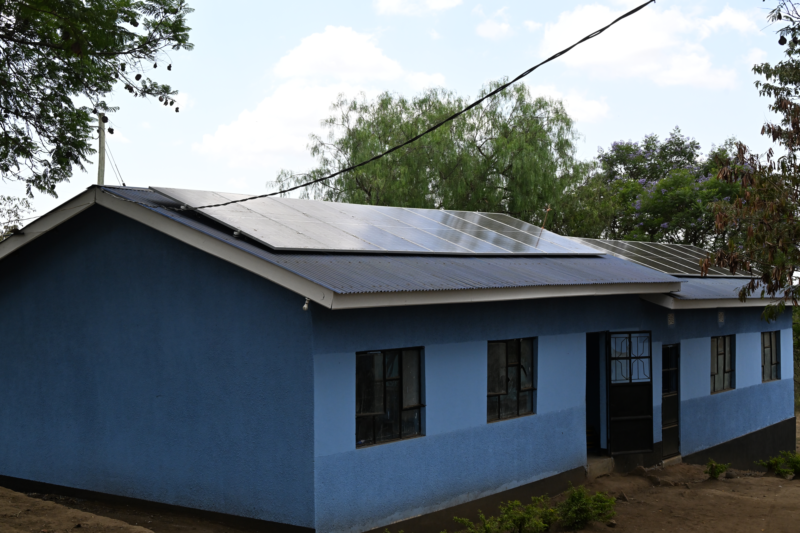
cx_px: 400
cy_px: 266
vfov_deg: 28.1
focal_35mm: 48
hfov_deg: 41.1
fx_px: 1067
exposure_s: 1/1024
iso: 1100
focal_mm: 48
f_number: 9
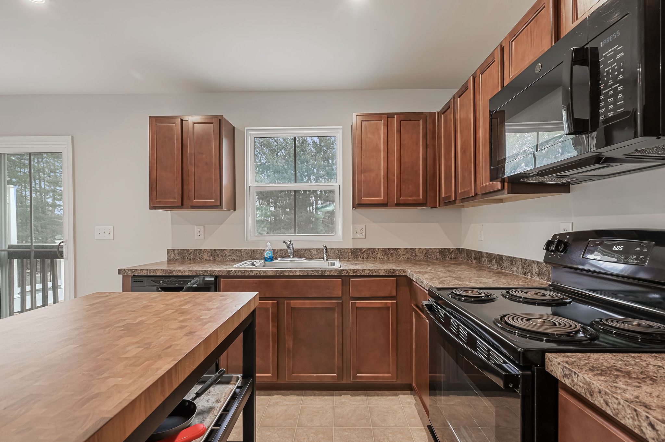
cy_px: 221
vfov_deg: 72.0
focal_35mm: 16
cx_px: 332
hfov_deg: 95.0
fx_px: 305
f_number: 8
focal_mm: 16.5
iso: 320
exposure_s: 1.3
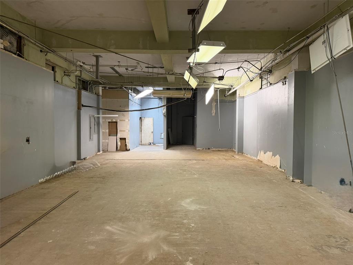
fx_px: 245
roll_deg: -0.2
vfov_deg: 56.8
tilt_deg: -2.0
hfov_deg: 71.6
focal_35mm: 24
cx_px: 176
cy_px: 132
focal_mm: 6.76
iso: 400
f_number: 1.78
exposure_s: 1/60
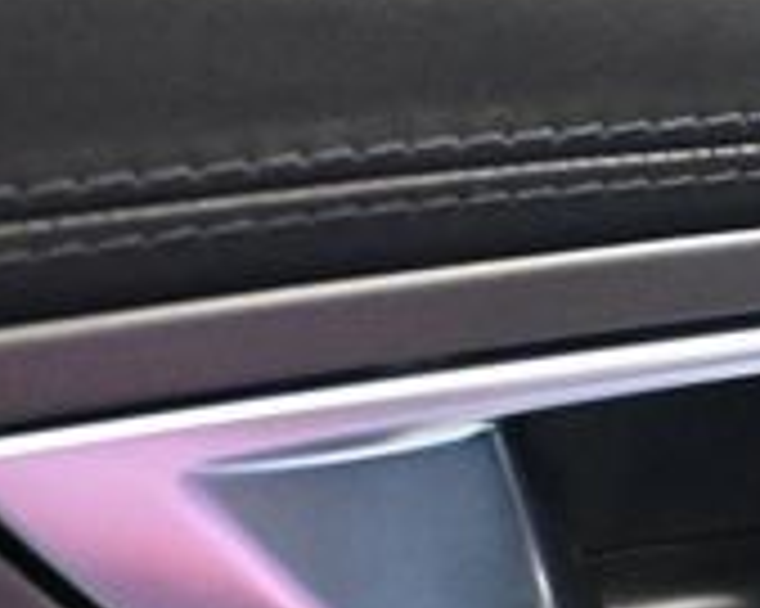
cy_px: 748
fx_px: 2335
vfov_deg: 14.3
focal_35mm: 104
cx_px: 1178
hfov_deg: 16.6
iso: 9000
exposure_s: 1/60
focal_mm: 19.5
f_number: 3.8
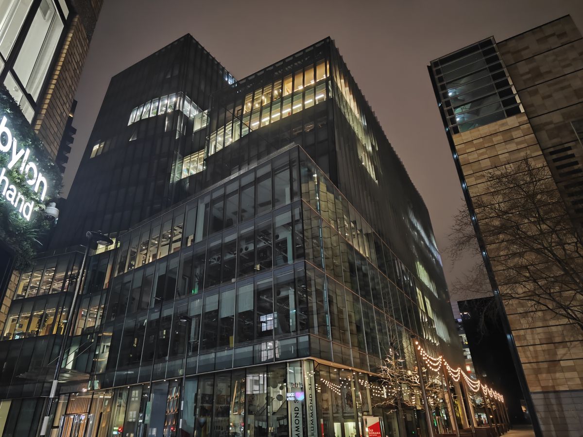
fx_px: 387
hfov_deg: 73.9
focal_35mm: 23
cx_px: 292
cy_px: 218
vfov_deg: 58.9
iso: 4000
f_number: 1.8
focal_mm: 5.43
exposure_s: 1/20
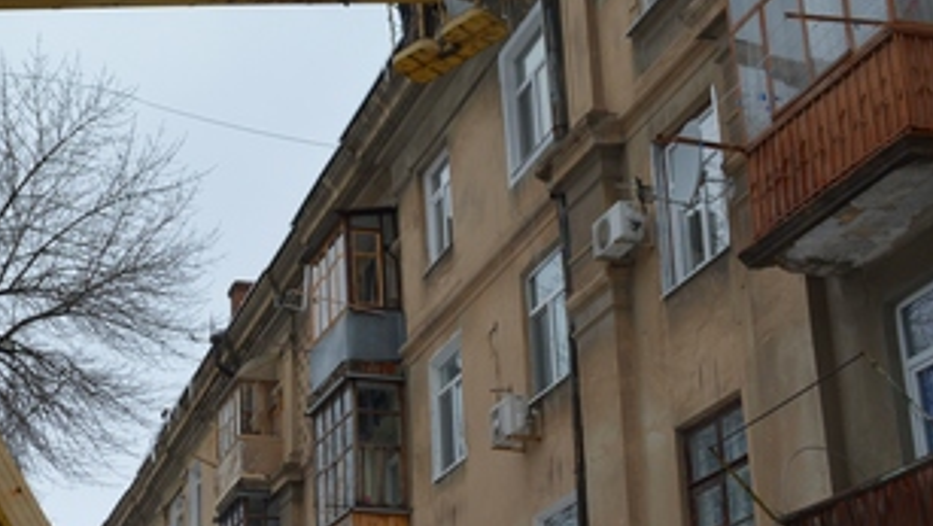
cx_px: 140
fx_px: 1460
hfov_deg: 34.0
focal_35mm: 59
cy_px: 488
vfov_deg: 20.0
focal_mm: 18
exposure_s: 1/160
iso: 200
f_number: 6.3
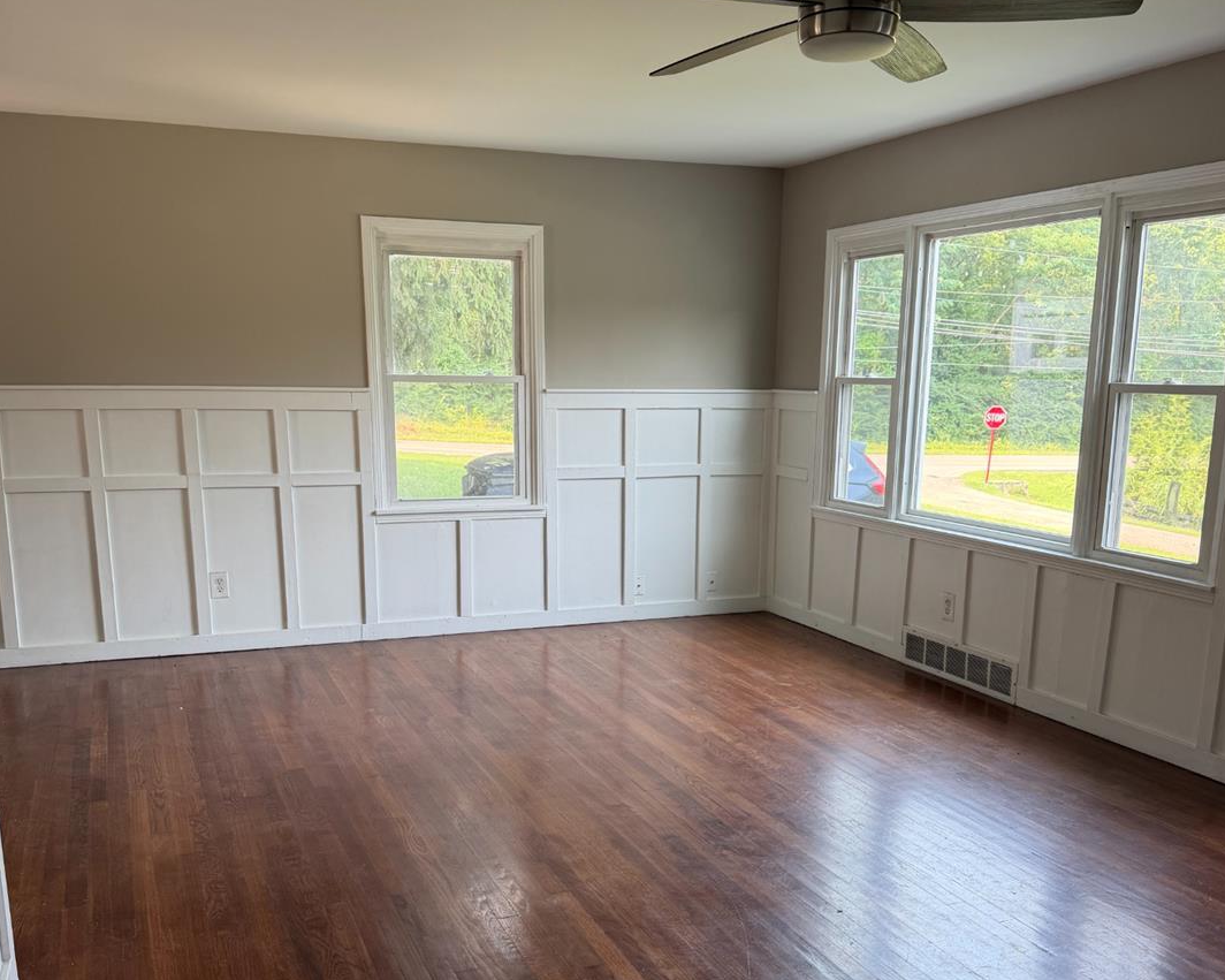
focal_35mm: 33
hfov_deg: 54.2
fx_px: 1196
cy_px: 630
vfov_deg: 44.1
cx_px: 607
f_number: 1.78
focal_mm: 6.76
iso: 80
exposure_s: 1/121
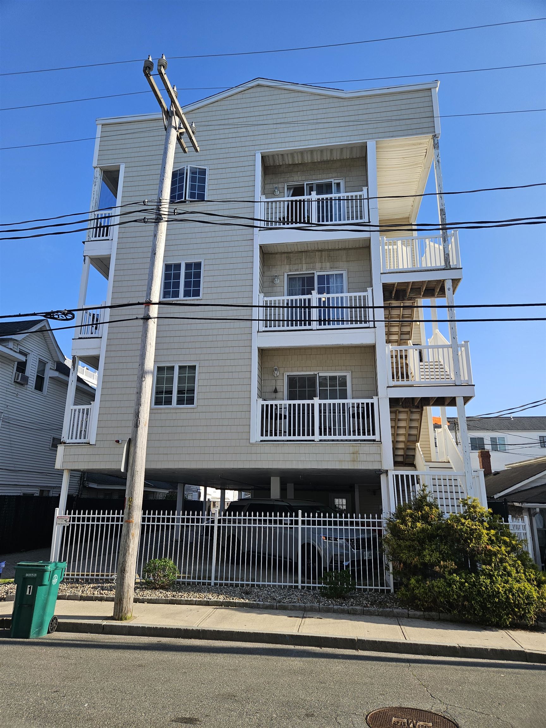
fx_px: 484
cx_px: 273
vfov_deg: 73.9
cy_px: 364
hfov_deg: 58.9
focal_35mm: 23
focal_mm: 5.4
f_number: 1.8
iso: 32
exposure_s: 1/1433
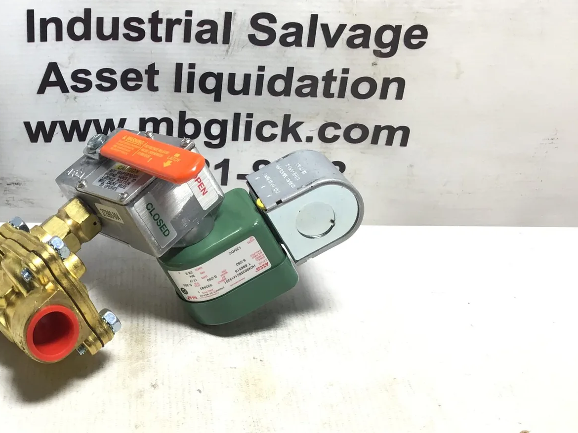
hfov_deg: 34.7
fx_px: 885
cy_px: 131
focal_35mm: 53
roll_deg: -1.4
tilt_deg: -27.2
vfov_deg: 27.3
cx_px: 92
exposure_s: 1/120
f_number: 2.4
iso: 40
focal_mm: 3.3
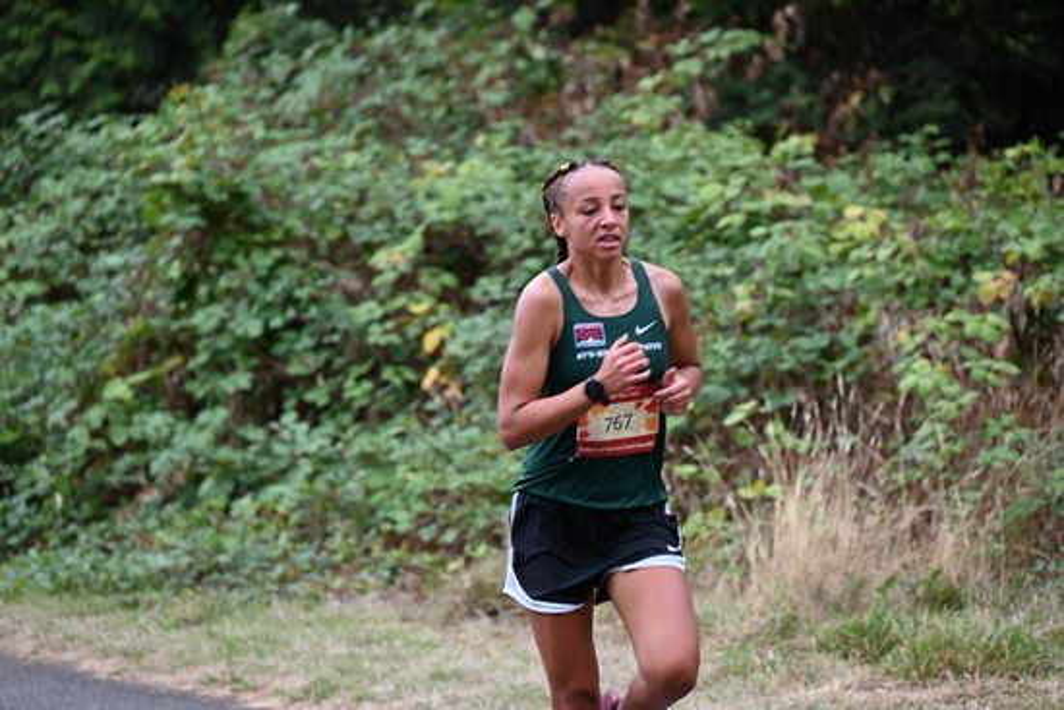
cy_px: 355
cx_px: 532
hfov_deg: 10.3
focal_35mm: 200
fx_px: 5912
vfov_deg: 6.9
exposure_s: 1/250
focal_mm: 200
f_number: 6.3
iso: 1800
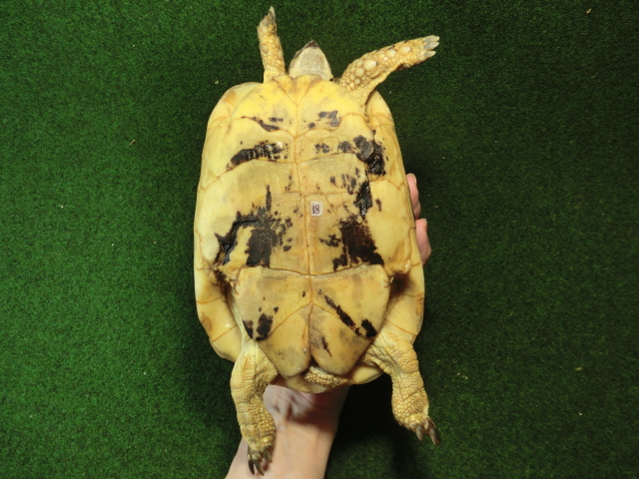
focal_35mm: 28
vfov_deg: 49.7
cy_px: 240
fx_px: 517
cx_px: 320
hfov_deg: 63.4
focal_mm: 5
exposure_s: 1/60
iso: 160
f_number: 3
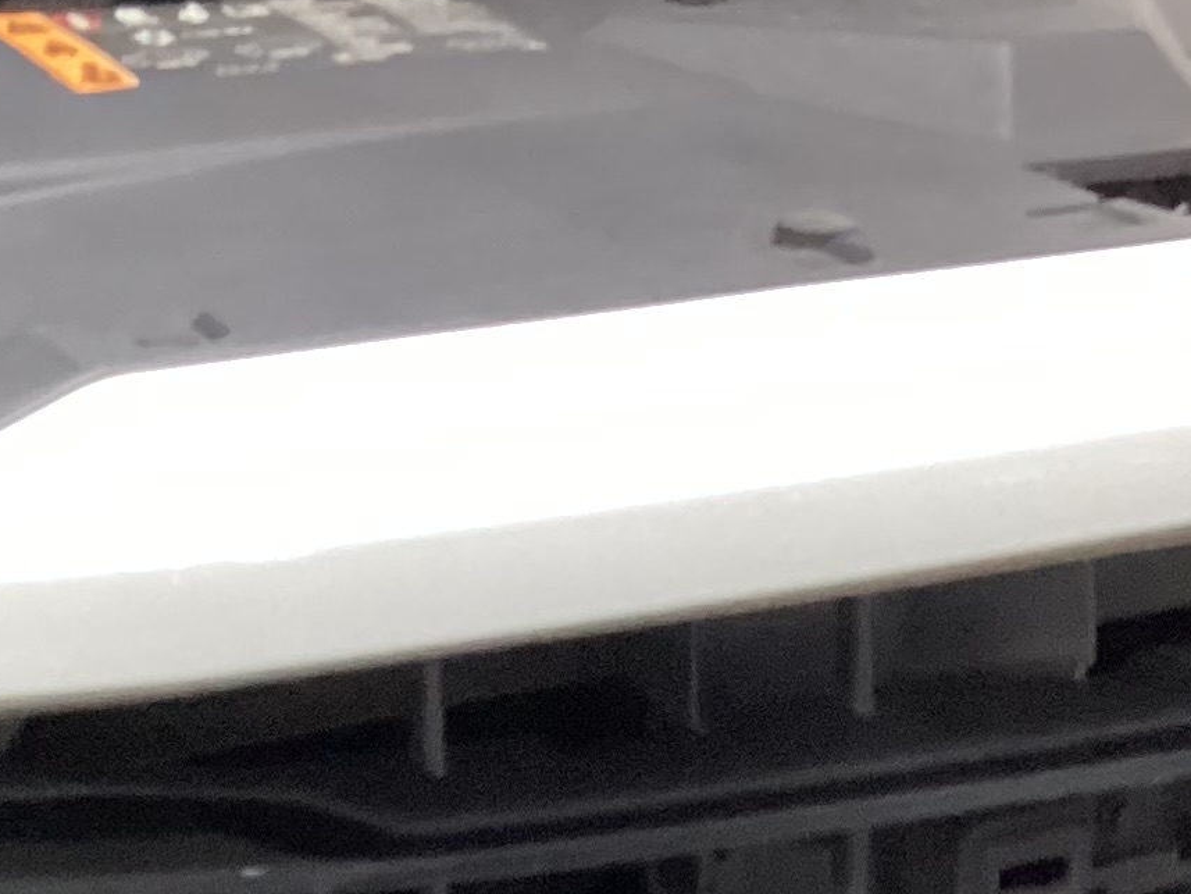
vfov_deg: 11.8
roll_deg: +2.1
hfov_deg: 16.7
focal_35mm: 118
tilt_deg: -25.8
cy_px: 1506
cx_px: 468
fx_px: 4060
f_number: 2.4
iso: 400
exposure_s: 1/25
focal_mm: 3.3
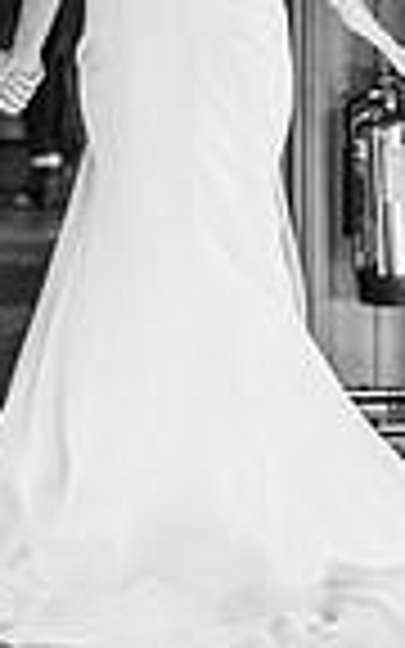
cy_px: 4
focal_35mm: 271
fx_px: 4786
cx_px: -34
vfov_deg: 7.7
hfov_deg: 4.8
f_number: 2
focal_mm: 85
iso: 1100
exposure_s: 1/200
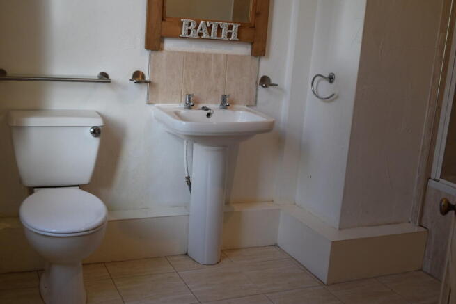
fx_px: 570
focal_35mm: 45
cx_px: 228
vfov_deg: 29.9
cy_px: 152
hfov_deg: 43.6
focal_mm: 30
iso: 400
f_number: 5.6
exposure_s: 1/125
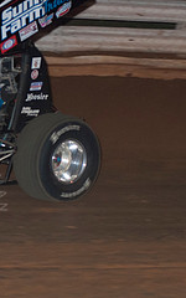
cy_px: 89
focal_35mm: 296
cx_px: -68
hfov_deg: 4.4
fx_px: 2401
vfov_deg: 7.1
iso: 400
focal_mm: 80
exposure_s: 1/400
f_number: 4.5
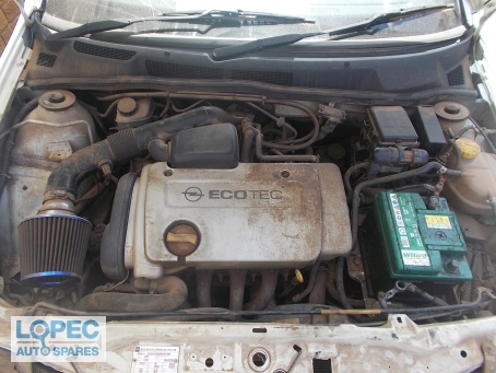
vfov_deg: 53.1
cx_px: 248
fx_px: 373
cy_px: 186
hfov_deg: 67.3
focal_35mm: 26
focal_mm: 4.6
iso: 80
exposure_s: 1/160
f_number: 3.2
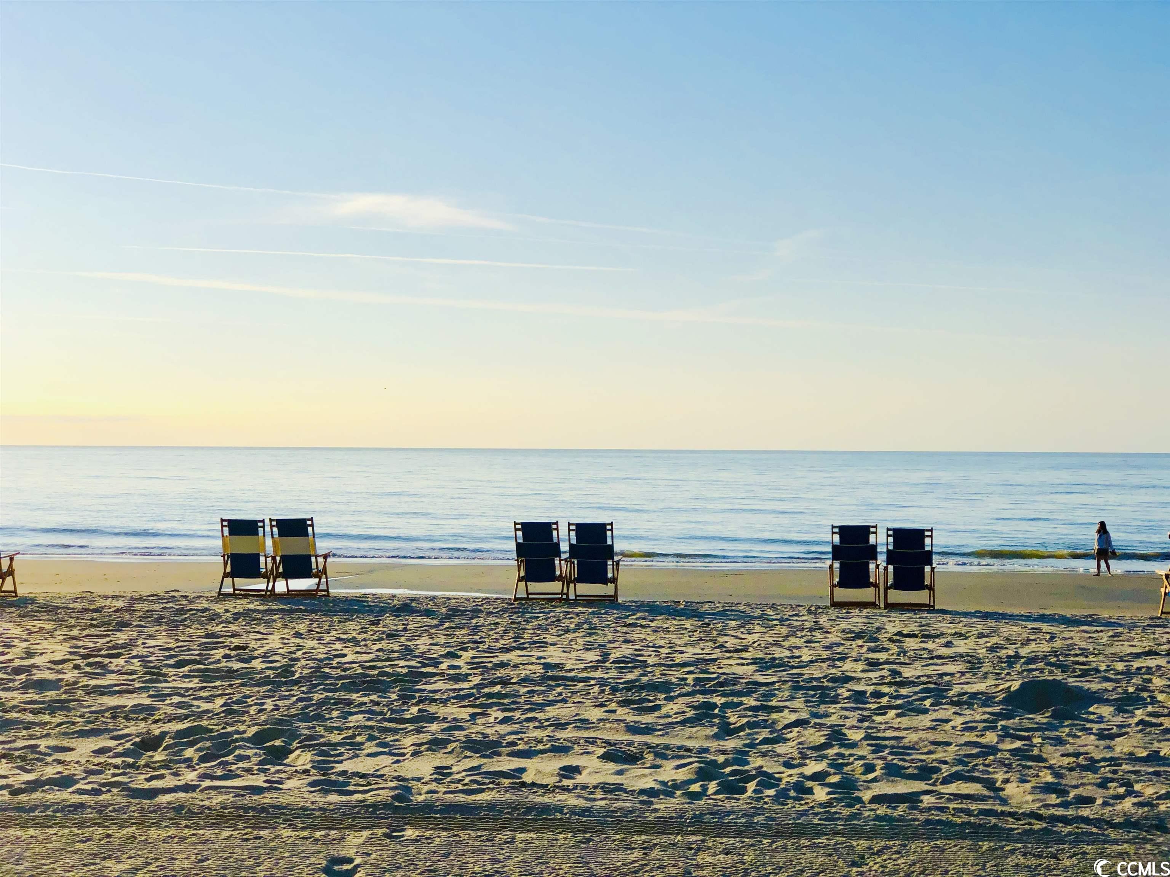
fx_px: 1927
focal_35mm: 57
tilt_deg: -1.4
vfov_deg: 25.7
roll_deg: -0.1
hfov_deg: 33.8
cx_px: 585
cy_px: 438
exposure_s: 1/2667
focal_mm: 6.6
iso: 20
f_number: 2.8
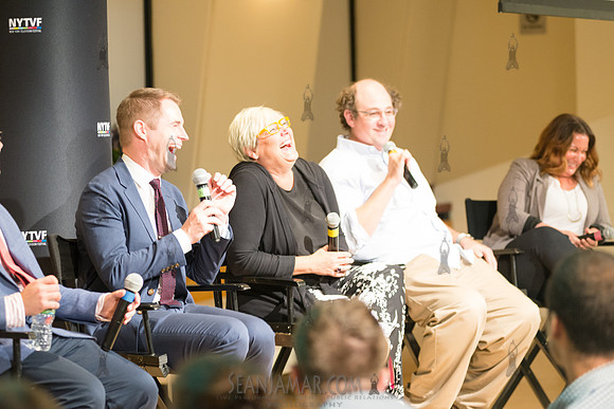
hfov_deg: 17.1
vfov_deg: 11.4
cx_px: 307
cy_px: 204
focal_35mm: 120
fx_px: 2047
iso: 2500
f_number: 4
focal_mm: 120
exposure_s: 1/60
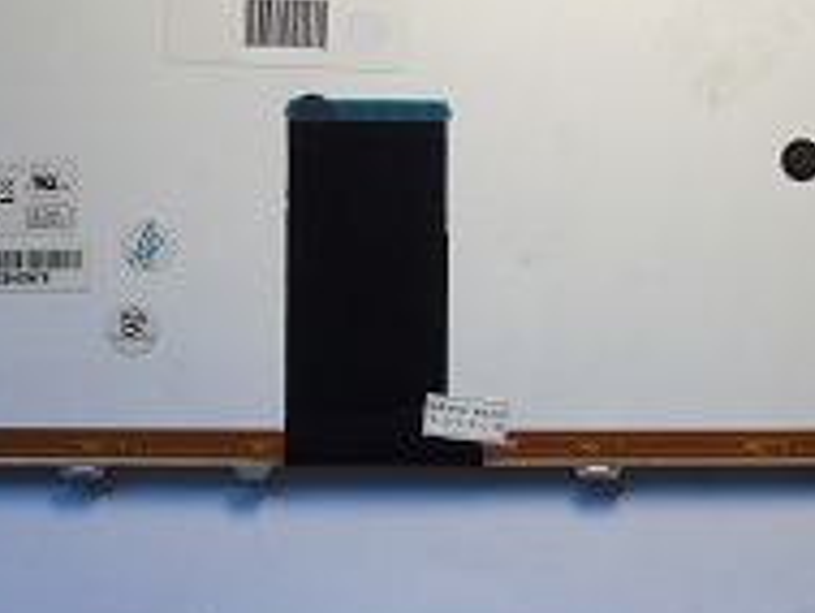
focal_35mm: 72
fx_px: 1696
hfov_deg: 27.0
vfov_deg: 20.4
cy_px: 216
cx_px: 461
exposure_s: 1/10
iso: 200
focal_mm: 6.1
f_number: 5
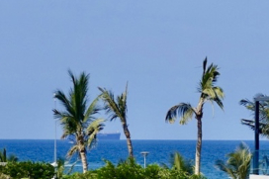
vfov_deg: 5.2
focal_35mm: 265
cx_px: 352
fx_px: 1979
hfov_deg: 7.7
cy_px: 152
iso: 125
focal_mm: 25.7
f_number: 5.6
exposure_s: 1/125
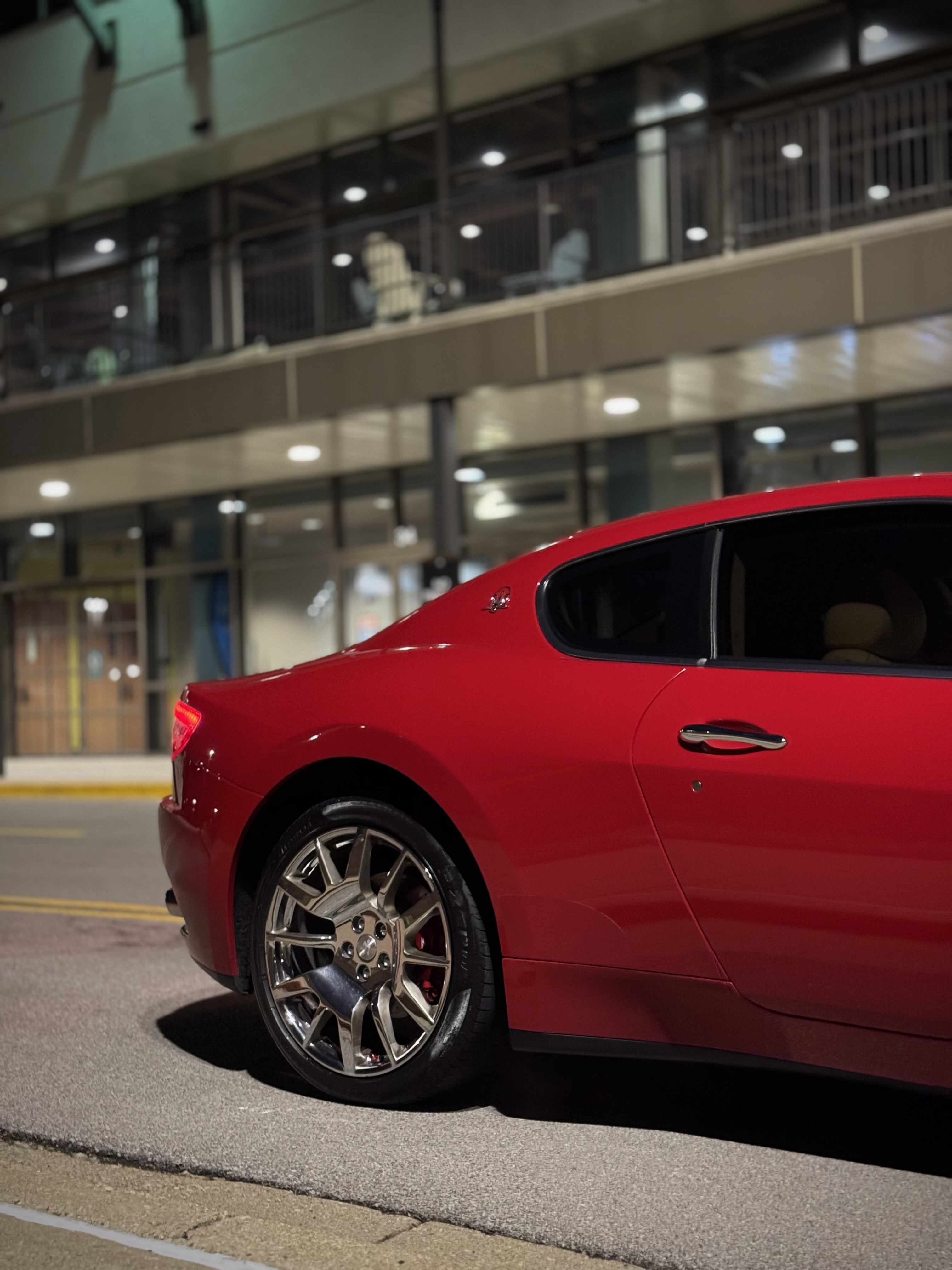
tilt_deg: +1.9
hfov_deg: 30.3
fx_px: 1760
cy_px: 635
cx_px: 476
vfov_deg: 39.7
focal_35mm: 48
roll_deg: +2.7
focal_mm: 6.76
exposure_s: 1/24
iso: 640
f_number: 1.78
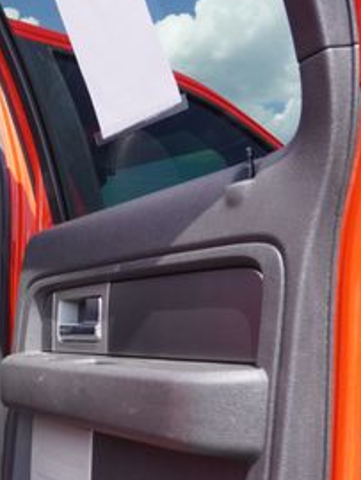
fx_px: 807
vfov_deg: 32.8
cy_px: 325
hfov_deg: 23.0
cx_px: -82
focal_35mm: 58
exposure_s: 1/125
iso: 100
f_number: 5.6
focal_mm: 17
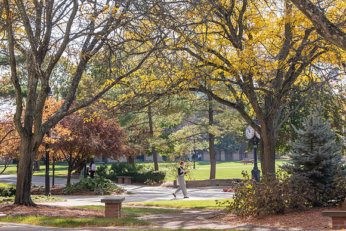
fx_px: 827
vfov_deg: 15.9
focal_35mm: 86
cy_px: 116
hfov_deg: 23.6
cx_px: 173
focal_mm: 86
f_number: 8
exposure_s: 1/200
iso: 250
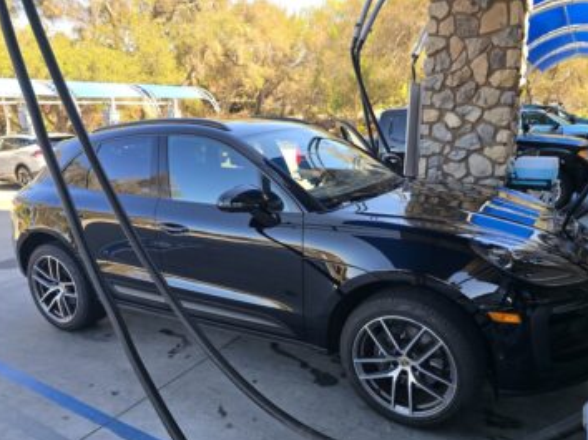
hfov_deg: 67.3
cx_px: 314
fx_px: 441
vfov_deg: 52.9
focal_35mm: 26
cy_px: 247
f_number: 1.7
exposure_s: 1/180
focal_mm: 6.3
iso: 25
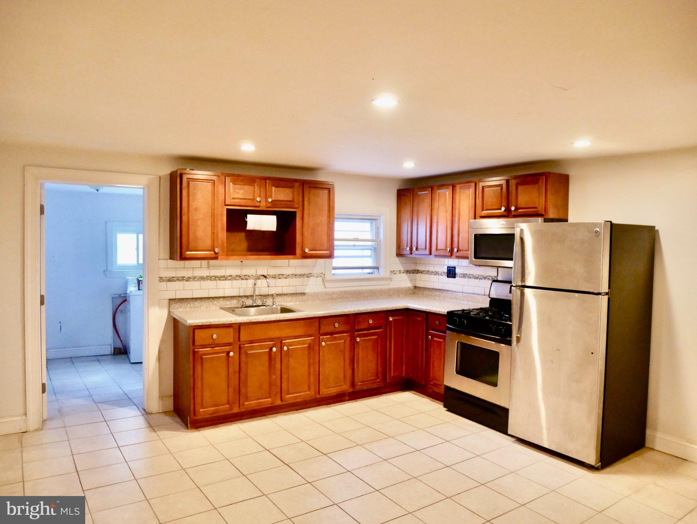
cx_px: 348
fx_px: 484
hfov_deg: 71.6
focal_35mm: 24
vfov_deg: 56.9
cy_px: 262
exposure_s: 1/60
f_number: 3.5
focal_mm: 12
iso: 1600
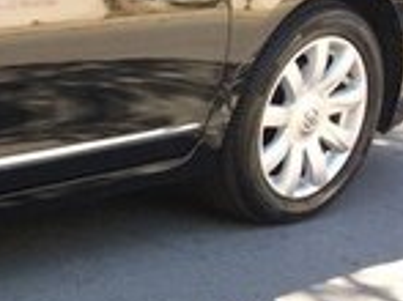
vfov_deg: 11.4
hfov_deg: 12.9
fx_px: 1512
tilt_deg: -15.9
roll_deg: +0.2
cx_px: -439
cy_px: 163
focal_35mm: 130
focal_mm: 4.15
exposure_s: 1/151
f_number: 2.2
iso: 32
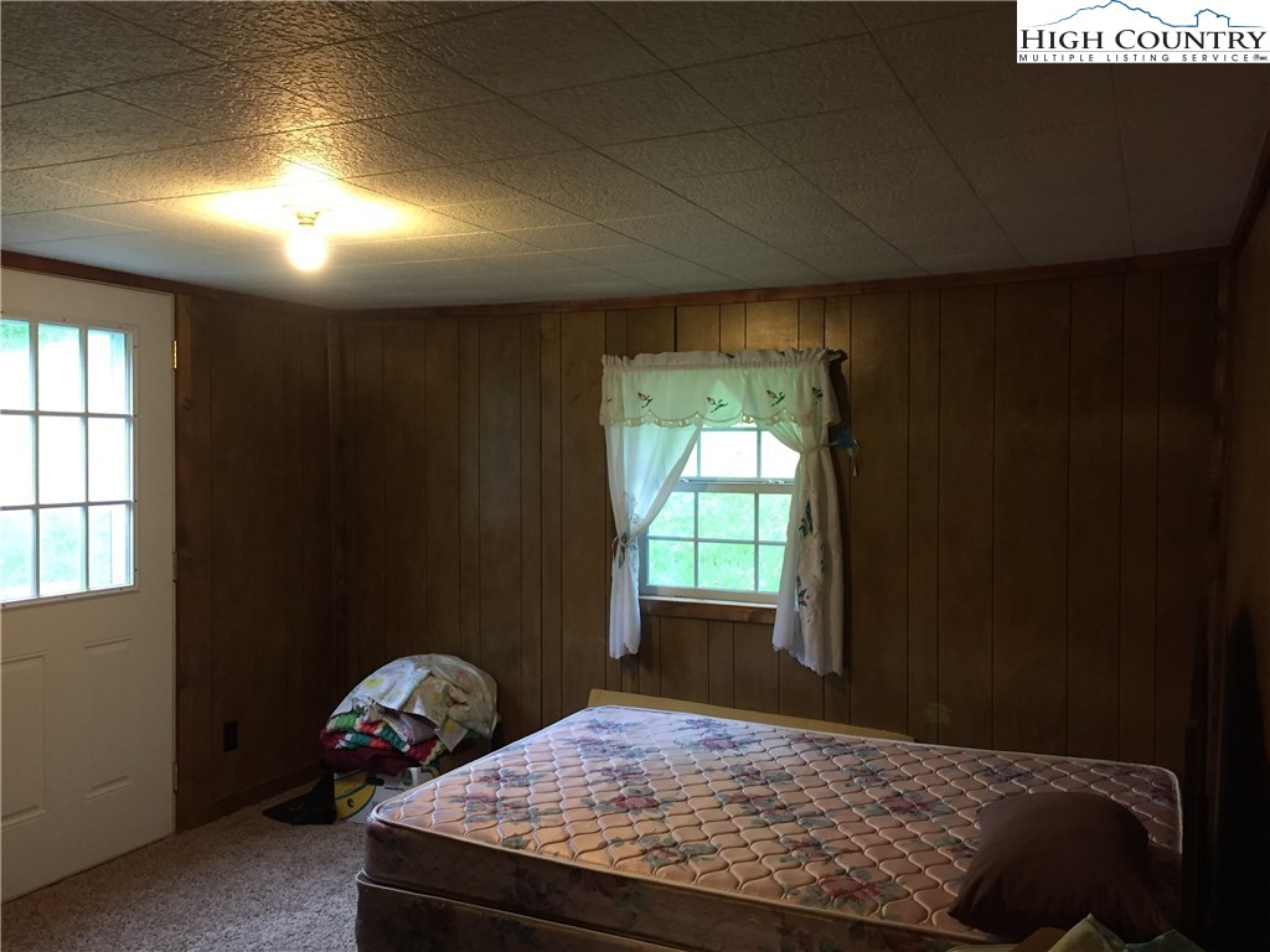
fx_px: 1064
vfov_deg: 48.2
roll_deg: -1.0
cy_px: 476
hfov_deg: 61.7
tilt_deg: -1.9
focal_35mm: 29
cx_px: 635
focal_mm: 4.15
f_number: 2.2
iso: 125
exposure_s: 1/30
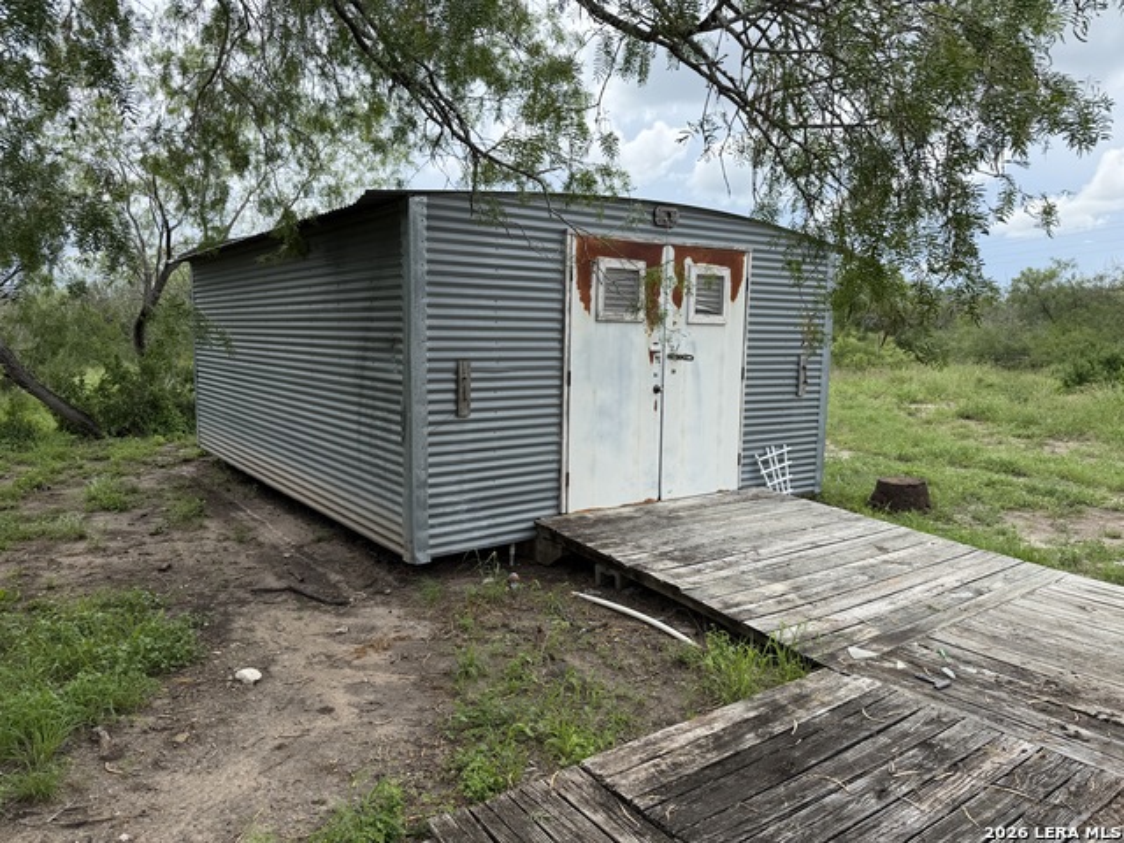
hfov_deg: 71.6
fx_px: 779
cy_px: 422
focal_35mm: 24
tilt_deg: -6.5
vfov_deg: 56.8
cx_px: 562
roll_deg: -0.9
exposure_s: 1/2703
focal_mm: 6.76
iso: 100
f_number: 1.78
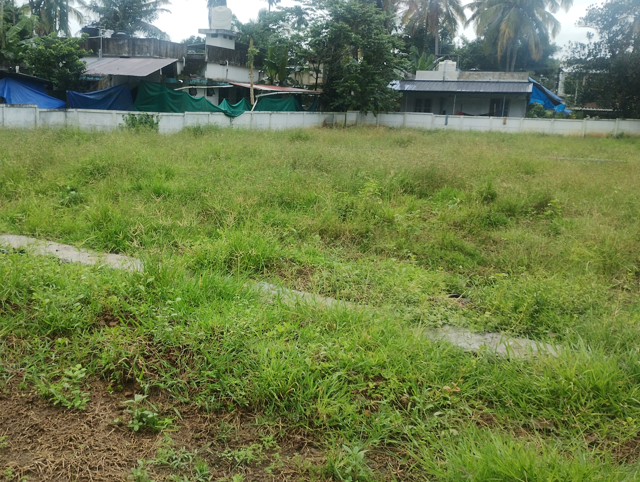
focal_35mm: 35
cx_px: 252
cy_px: 243
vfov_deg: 40.8
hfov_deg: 52.2
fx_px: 648
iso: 100
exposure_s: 1/344
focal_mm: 4.27
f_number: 1.8
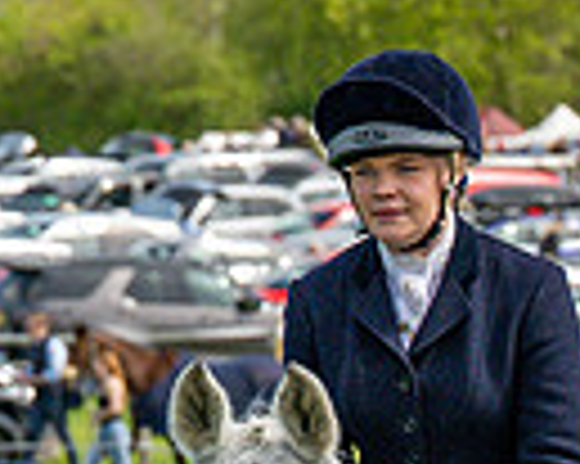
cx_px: 960
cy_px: 943
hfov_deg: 3.2
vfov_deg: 2.5
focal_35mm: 609
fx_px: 10446
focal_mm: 70
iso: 400
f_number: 4
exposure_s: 1/3200
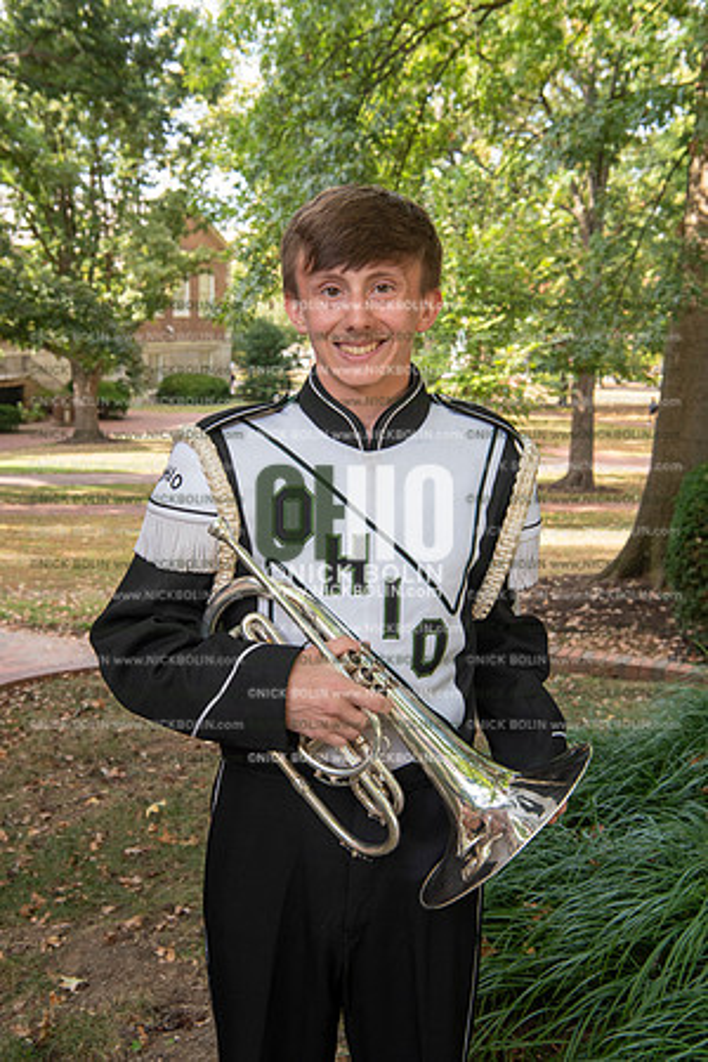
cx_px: 354
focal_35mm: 45
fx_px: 1327
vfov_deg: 43.6
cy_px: 531
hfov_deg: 29.9
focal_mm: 45
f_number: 8
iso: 500
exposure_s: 1/100
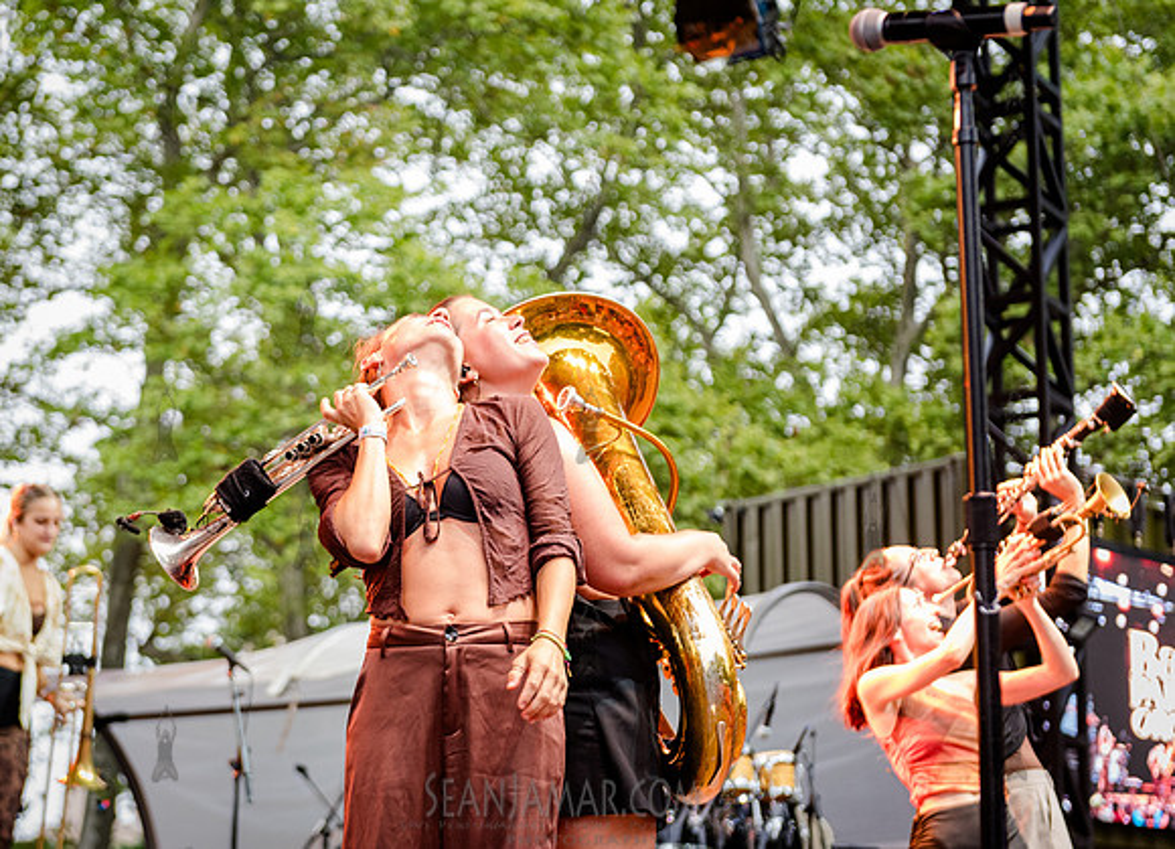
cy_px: 384
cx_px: 462
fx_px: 2888
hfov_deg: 23.0
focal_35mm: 86
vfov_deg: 16.7
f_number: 3.5
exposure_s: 1/250
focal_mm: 70
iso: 2000
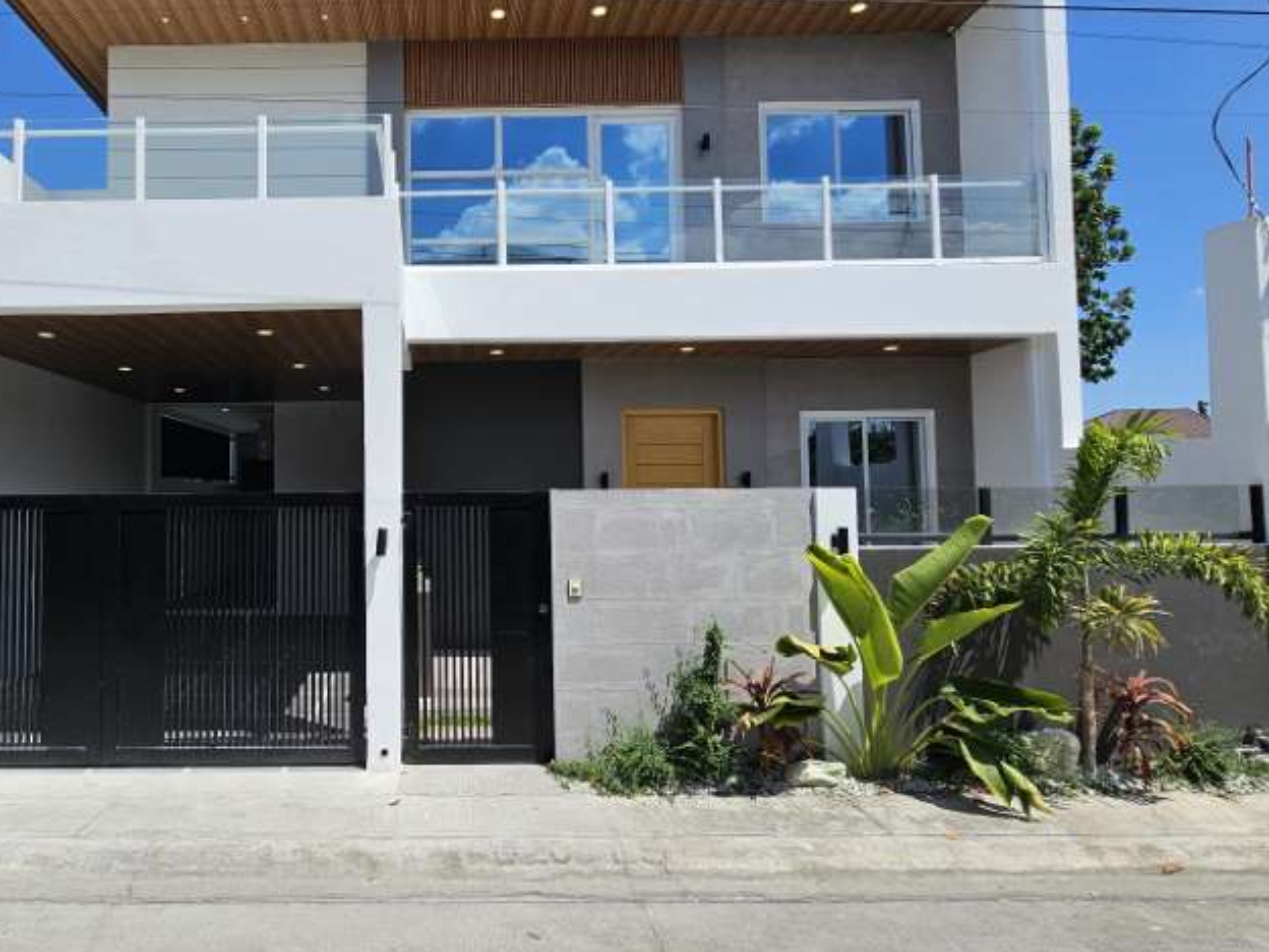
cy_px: 466
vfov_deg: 66.0
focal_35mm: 20
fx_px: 733
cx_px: 425
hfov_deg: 79.1
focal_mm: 2.2
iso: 50
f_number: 2.2
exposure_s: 1/3291
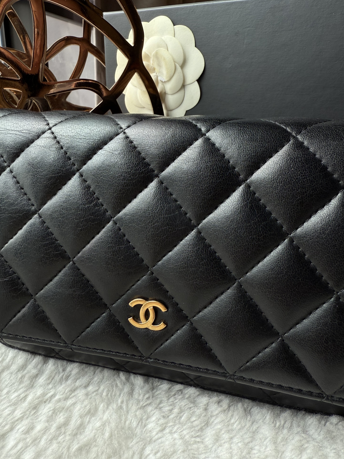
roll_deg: -1.3
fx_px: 331
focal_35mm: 25
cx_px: 171
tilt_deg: -15.9
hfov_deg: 54.9
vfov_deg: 69.4
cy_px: 224
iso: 40
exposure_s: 1/113
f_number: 2.2
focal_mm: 2.22
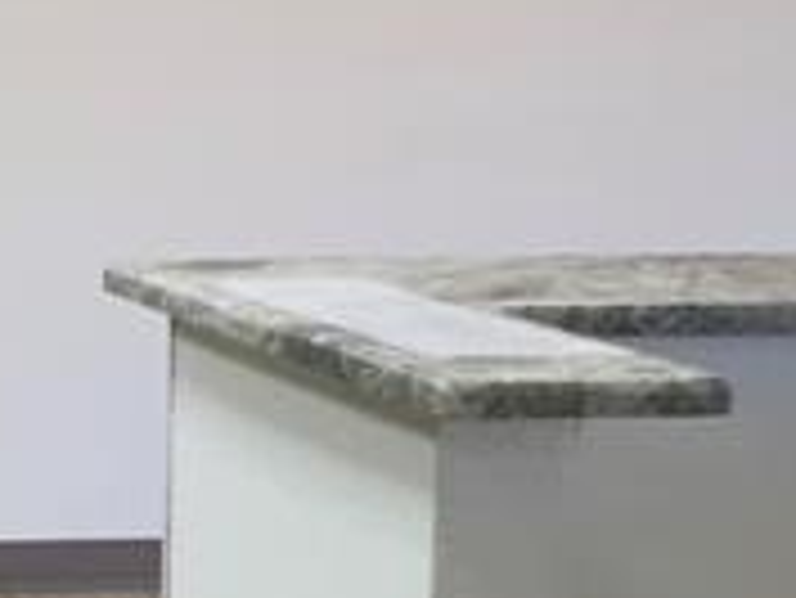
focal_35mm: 81
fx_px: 1864
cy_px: 18
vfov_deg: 17.8
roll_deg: +1.2
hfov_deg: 15.8
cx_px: -985
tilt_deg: -2.0
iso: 50
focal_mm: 2.22
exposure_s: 1/120
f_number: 2.2
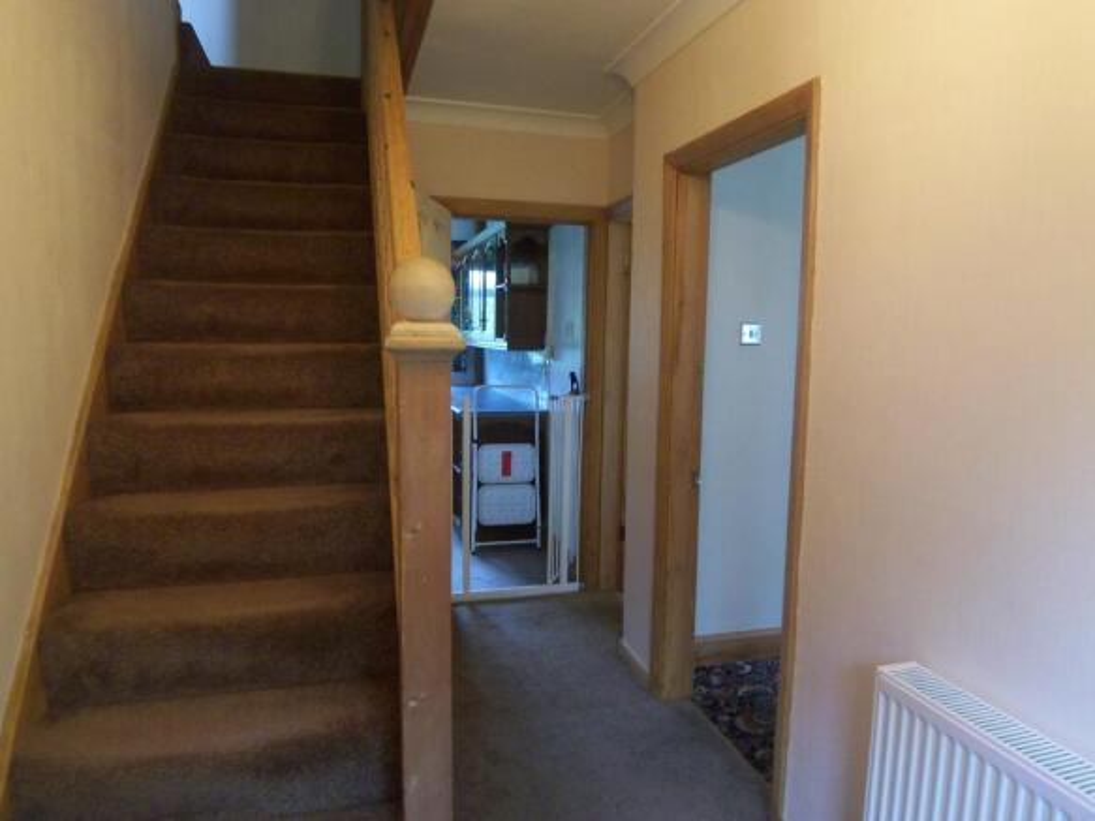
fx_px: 727
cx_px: 548
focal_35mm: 23
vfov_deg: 58.9
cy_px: 410
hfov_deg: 73.9
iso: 200
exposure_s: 1/8
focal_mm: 3.8
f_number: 2.8
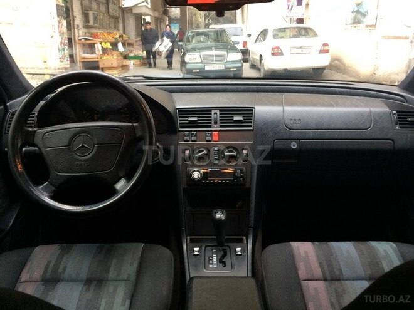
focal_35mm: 29
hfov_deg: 61.7
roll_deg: +0.6
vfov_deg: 48.2
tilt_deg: -19.6
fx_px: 347
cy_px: 155
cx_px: 207
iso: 200
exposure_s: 1/33
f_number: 2.2
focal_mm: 4.15
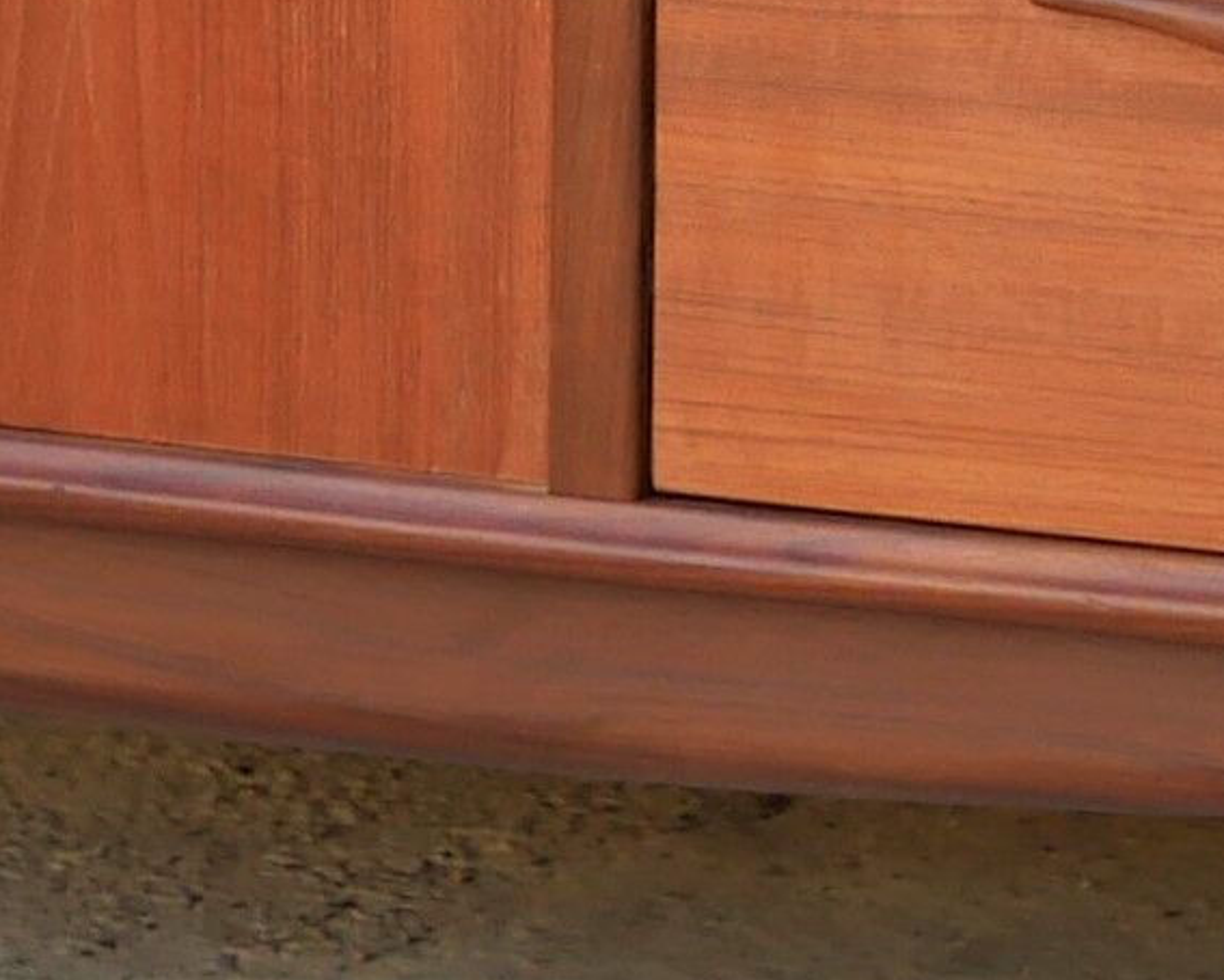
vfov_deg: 4.8
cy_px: -1901
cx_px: 1387
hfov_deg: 6.2
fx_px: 11198
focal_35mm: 309
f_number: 2.8
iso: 200
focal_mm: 20
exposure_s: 1/250
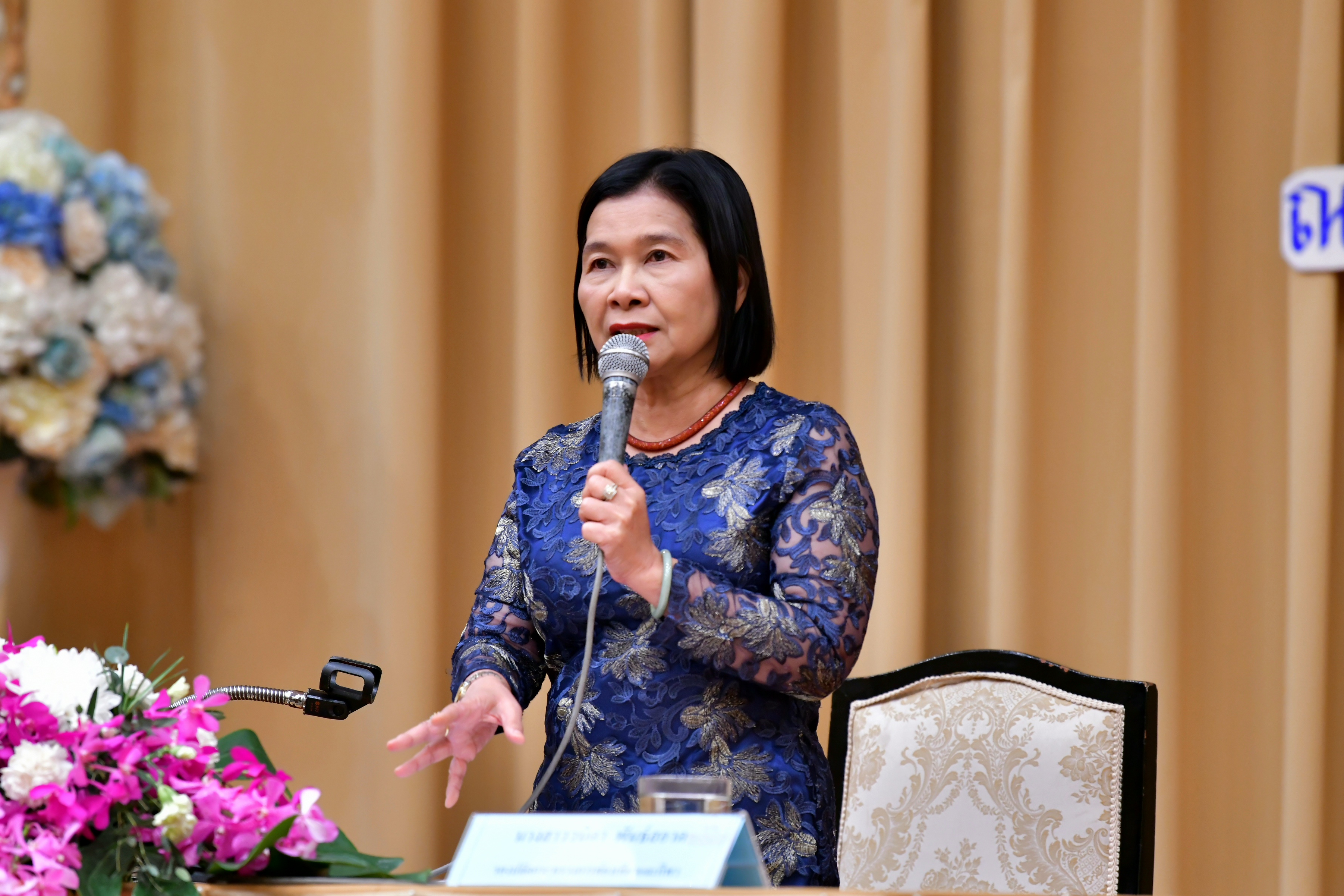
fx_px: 8548
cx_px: 624
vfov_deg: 6.0
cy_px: 428
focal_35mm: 229
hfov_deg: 9.0
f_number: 4
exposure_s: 1/100
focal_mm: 200
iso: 2000
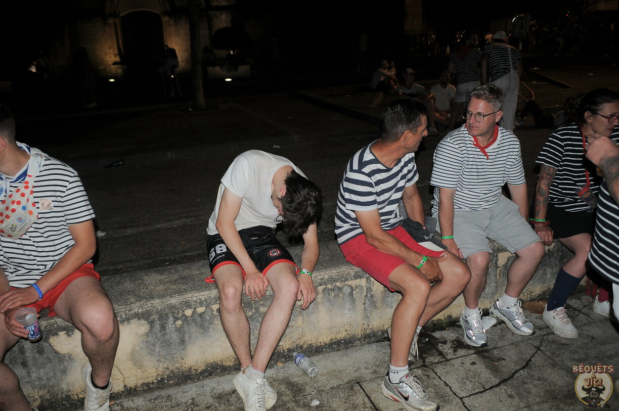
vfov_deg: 43.5
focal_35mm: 30
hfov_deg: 62.0
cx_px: 310
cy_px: 206
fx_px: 515
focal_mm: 20
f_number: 3.5
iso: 200
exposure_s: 1/60
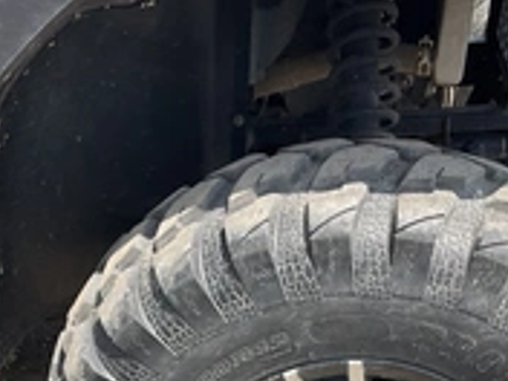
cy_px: 410
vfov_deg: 21.2
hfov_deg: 29.4
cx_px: 257
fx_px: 969
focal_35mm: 66
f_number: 1.8
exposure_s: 1/781
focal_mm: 3
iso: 25
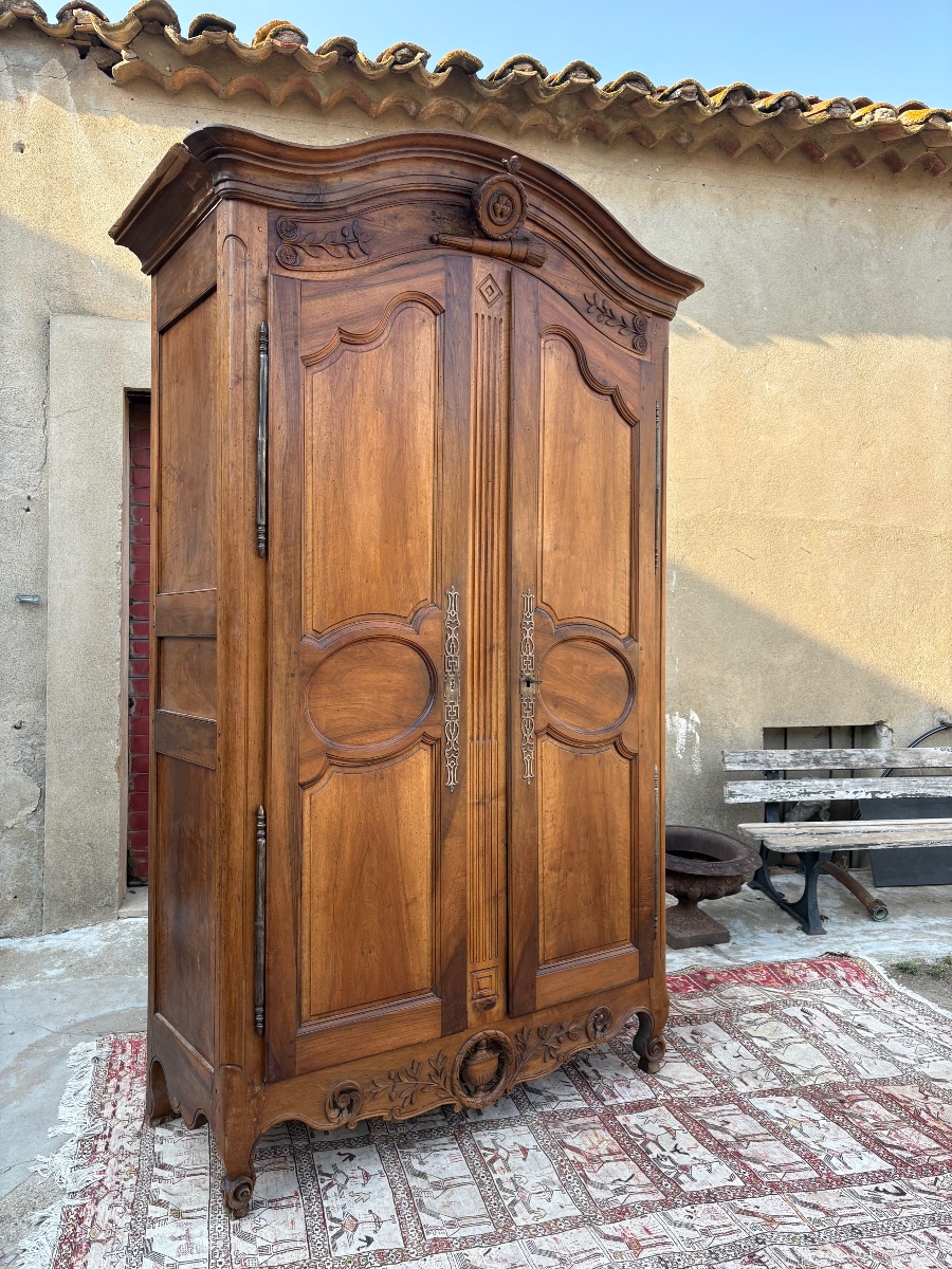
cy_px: 634
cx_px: 476
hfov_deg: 53.1
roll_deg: -0.9
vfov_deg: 67.3
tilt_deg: +1.3
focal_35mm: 26
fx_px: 953
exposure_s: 1/507
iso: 50
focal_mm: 5.96
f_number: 1.6
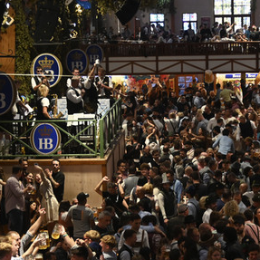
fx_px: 1156
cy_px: 134
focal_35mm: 136
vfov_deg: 12.8
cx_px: 135
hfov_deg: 12.8
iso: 5000
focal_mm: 68
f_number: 4.8
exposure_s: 1/160
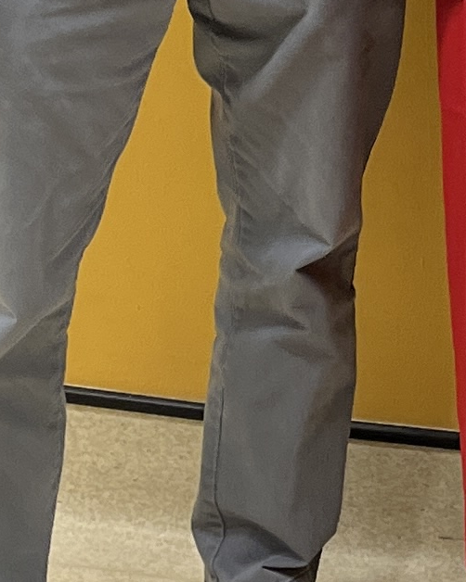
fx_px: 2811
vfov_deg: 11.2
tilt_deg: -11.9
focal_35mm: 163
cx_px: 718
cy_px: -363
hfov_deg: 9.2
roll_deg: +2.3
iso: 100
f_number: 1.6
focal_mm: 5.1
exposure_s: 1/120
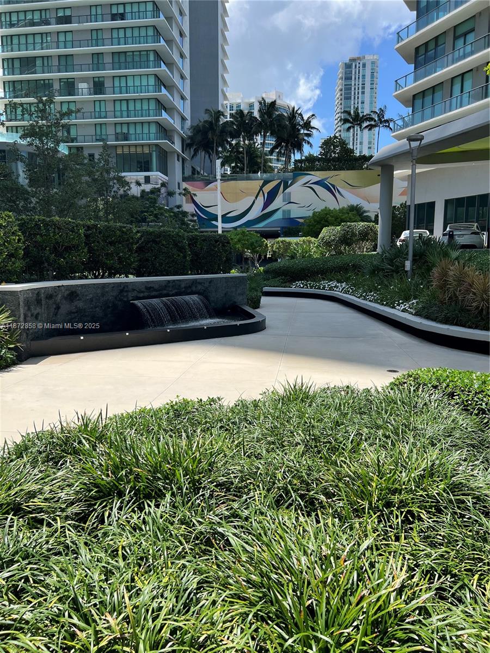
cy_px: 326
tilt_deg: -7.1
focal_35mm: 26
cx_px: 245
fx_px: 491
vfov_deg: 67.3
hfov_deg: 53.1
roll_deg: +0.3
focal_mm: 5.7
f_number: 1.5
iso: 50
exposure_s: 1/2513
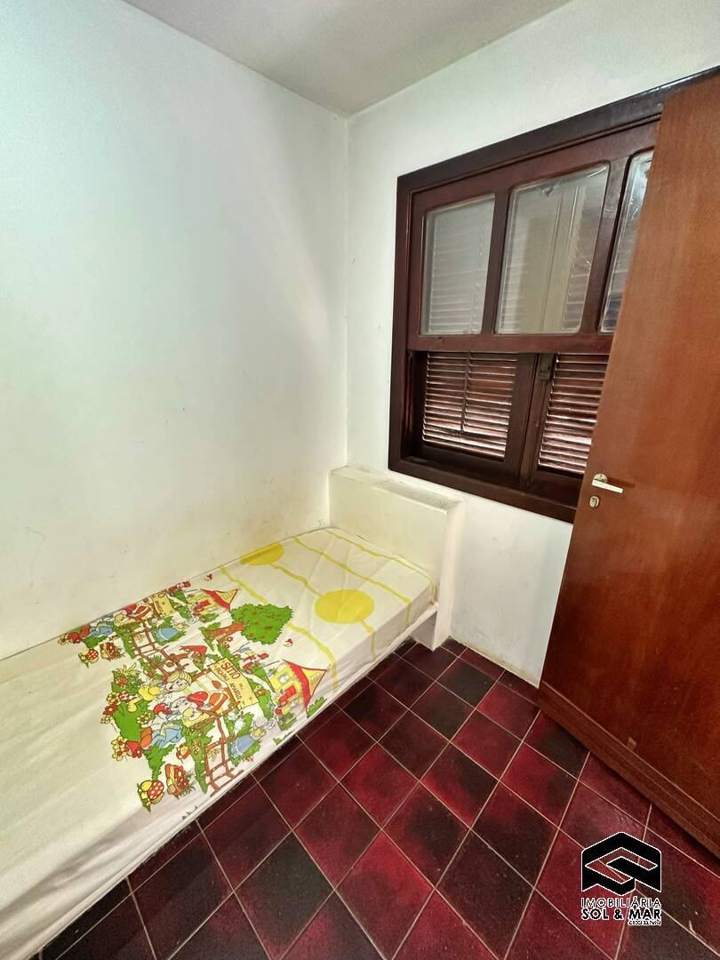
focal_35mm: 14
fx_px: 388
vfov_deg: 102.1
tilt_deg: -17.6
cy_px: 480
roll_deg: -0.6
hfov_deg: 85.7
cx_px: 360
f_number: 2.2
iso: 320
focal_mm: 2.22
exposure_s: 1/60
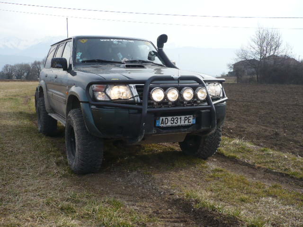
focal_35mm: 35
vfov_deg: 40.7
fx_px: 306
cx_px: 152
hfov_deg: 52.6
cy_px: 114
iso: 100
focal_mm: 5.8
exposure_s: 1/640
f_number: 2.8
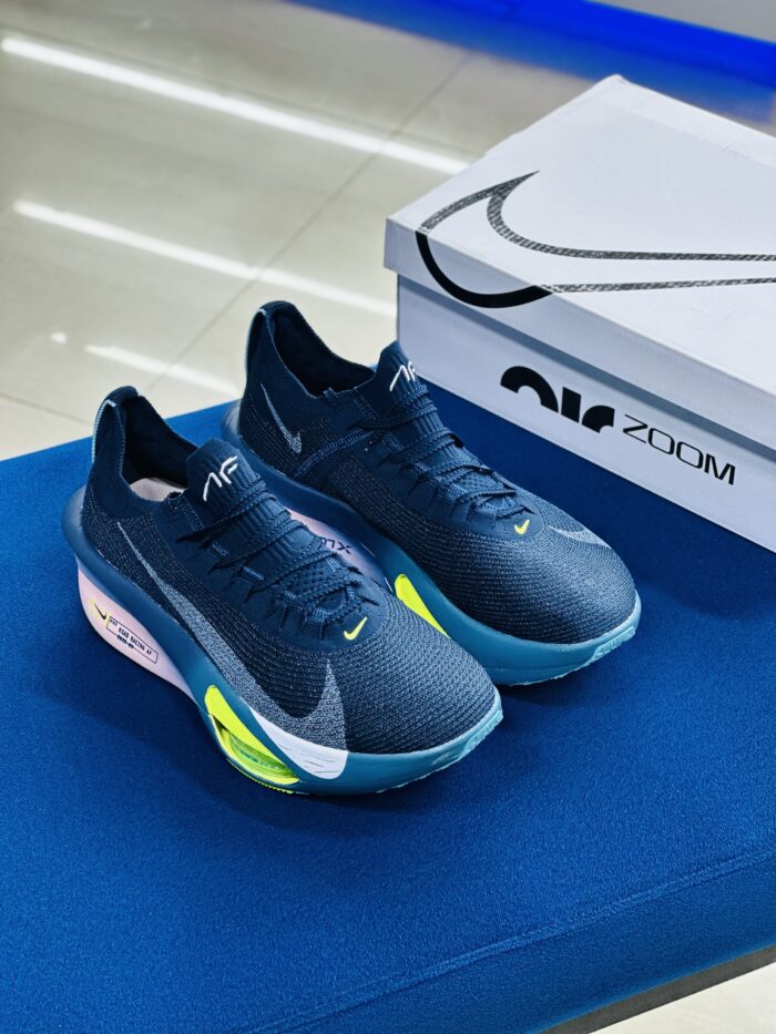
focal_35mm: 77
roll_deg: -1.4
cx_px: 388
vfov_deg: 25.3
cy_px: 517
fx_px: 2301
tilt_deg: -38.4
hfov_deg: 19.1
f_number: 2.8
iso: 250
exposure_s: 1/100
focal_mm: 9
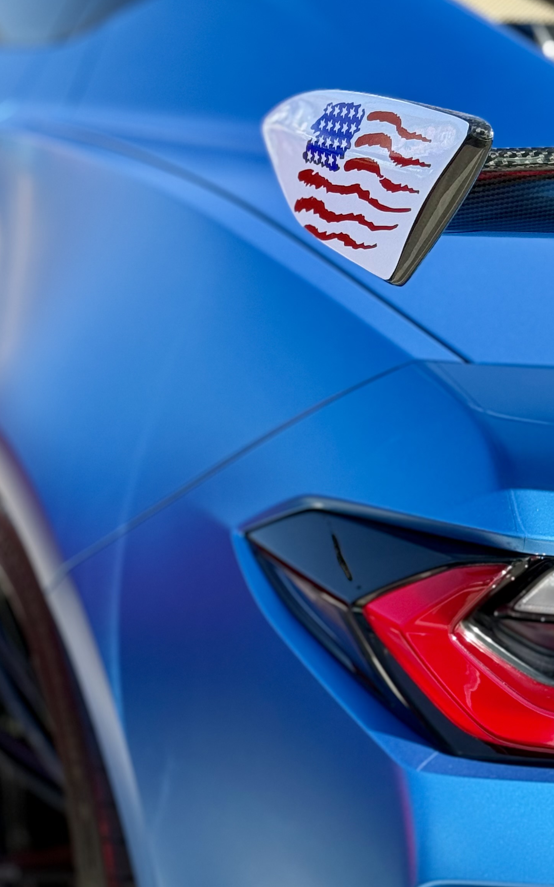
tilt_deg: -22.8
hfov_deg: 14.7
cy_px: 533
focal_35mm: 89
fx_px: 2150
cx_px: 223
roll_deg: +0.9
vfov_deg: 23.3
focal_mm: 6.76
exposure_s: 1/2033
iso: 64
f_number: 1.78
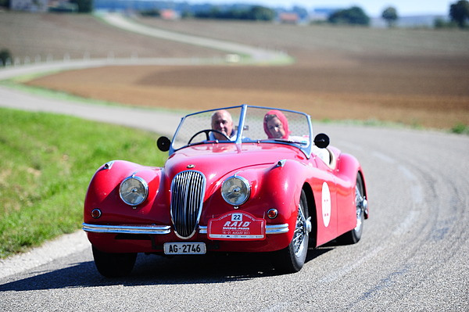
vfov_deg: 8.6
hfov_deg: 12.8
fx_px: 2083
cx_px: 234
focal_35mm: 160
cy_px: 156
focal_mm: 160
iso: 640
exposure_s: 1/2500
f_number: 2.8
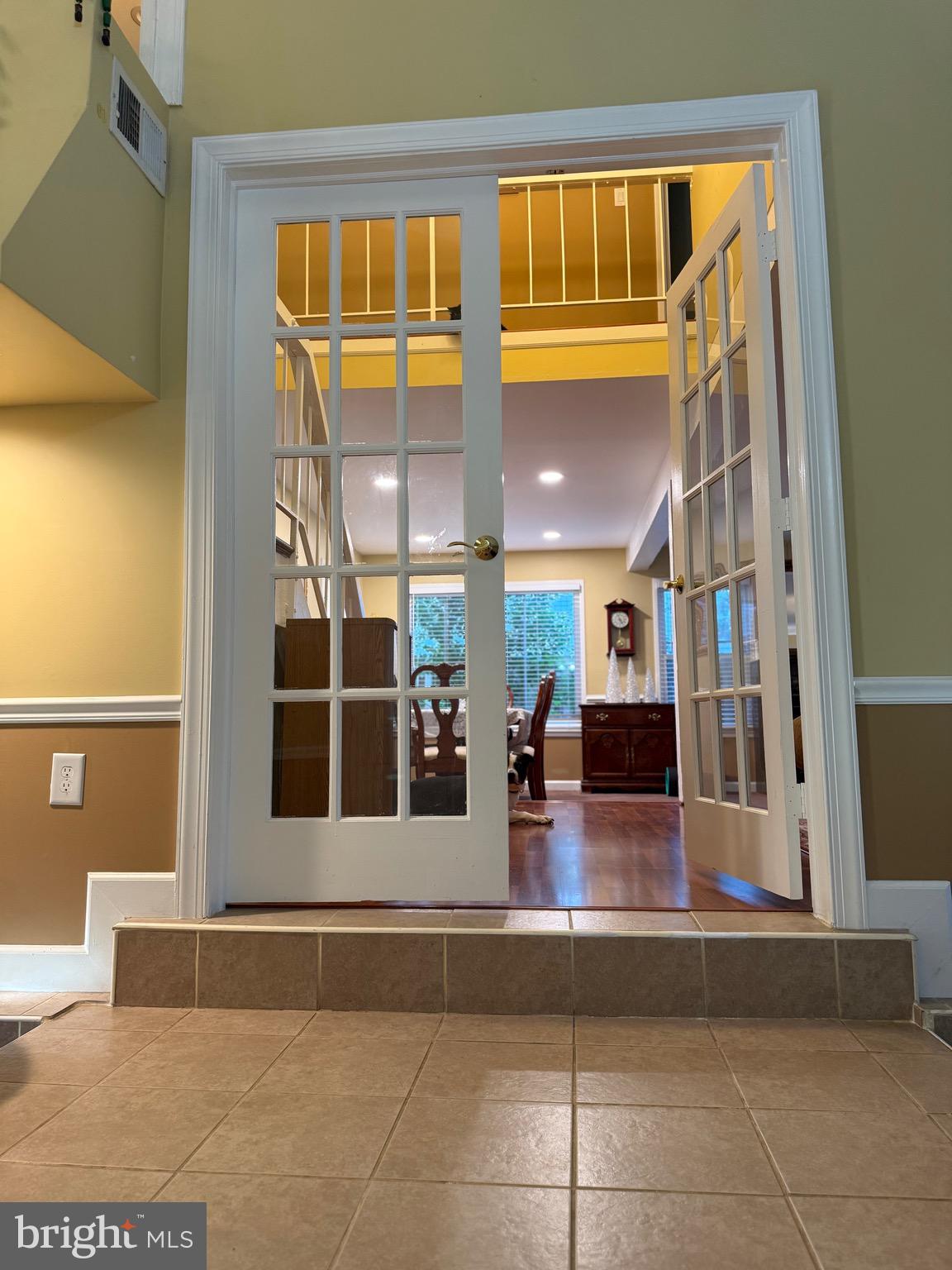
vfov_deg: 71.6
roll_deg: +1.3
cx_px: 476
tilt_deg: +7.4
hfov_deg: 56.8
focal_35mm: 24
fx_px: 880
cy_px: 635
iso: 200
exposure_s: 1/60
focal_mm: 6.76
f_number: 1.78
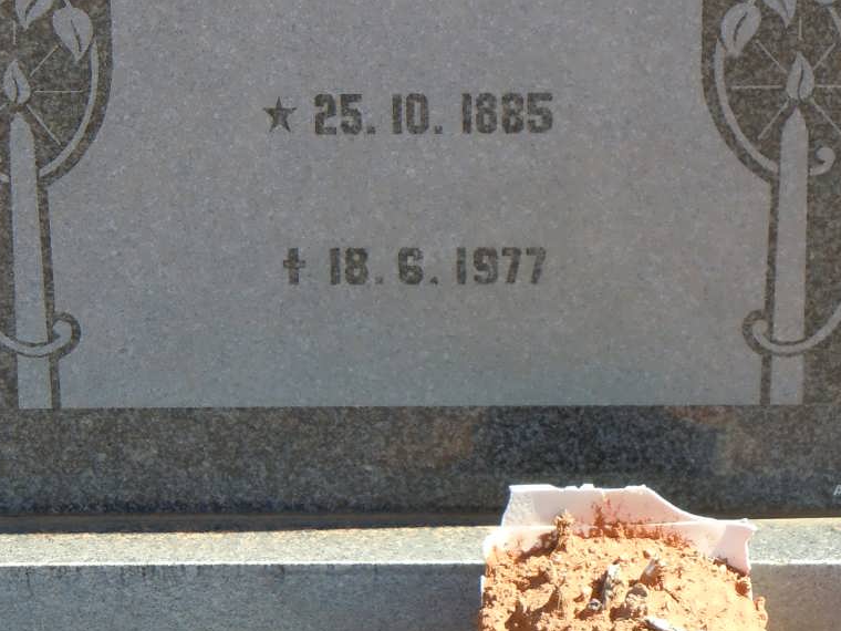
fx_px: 3912
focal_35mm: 161
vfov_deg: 9.2
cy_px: 161
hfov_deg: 12.3
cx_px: 363
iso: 200
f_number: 4.5
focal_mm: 18.3
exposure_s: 1/250
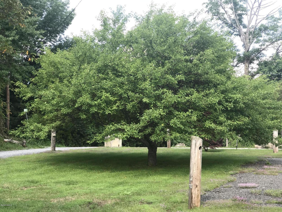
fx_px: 464
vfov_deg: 25.7
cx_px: 141
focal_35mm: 57
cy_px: 106
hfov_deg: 33.8
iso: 20
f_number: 2.8
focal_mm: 6.6
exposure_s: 1/142
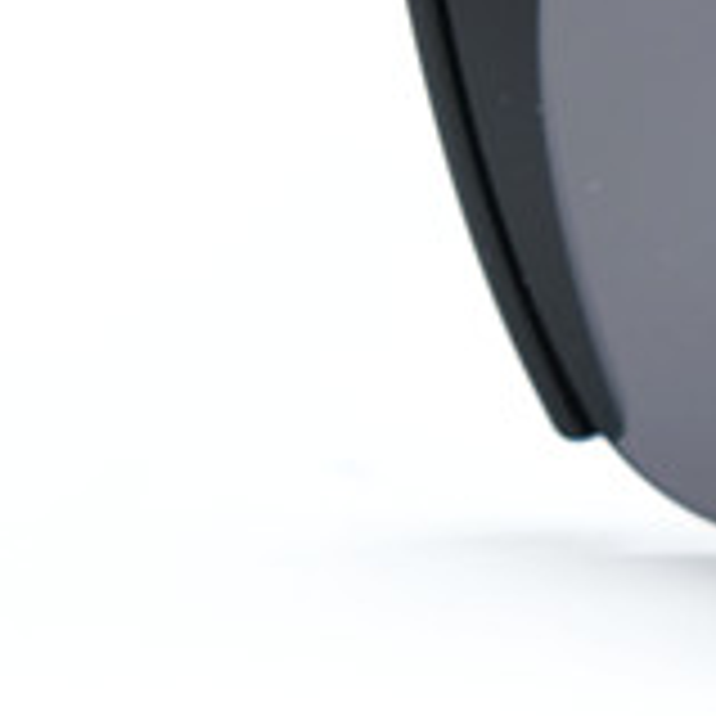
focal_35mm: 369
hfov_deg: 4.6
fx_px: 8635
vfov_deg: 4.7
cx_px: 2031
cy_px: 122
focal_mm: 46.3
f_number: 4
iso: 160
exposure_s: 1/140
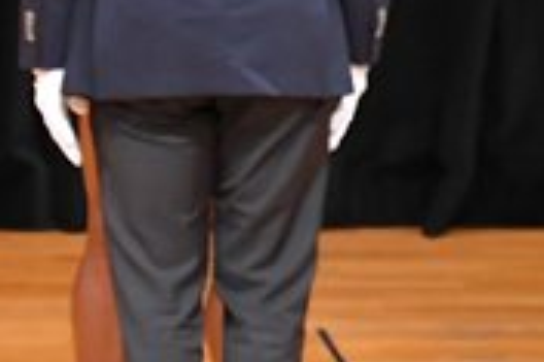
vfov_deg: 1.4
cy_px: 322
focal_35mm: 958
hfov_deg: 2.1
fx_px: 14463
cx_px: -614
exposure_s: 1/400
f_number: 5.6
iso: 5000
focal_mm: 145
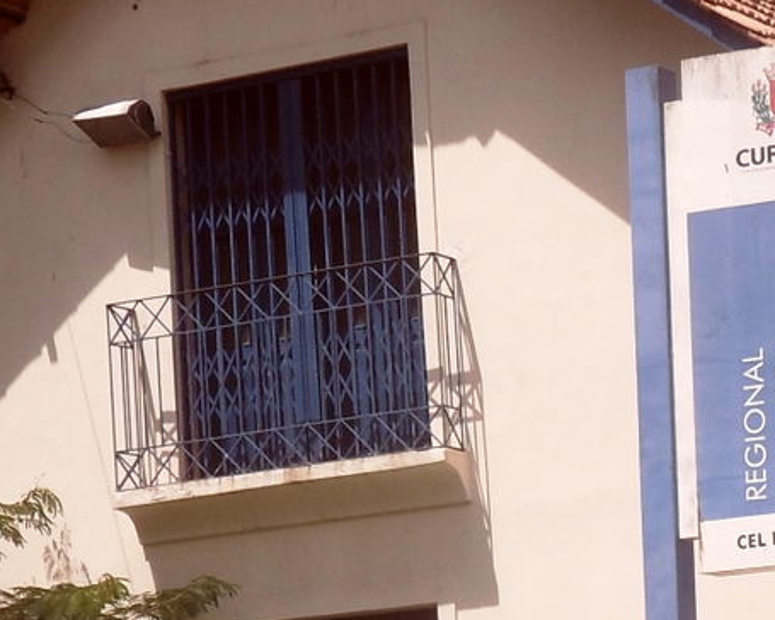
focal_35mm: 173
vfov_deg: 8.9
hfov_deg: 11.1
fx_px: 3968
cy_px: 571
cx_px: 571
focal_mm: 6.5
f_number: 4
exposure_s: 1/750
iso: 80
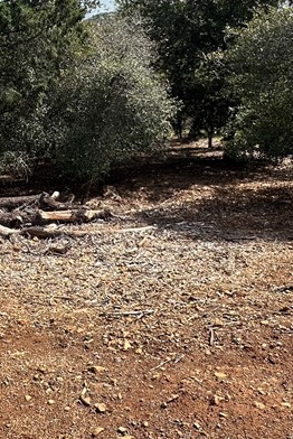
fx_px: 463
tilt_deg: -20.8
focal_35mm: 38
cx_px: 53
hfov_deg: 33.9
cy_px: 112
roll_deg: -0.7
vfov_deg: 48.8
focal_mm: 2.22
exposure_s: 1/640
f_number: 2.2
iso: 40
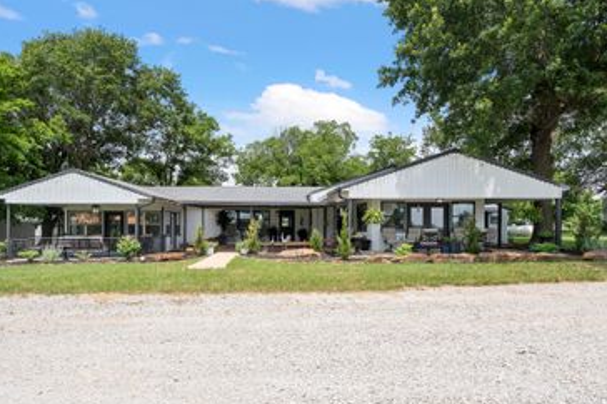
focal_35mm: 22
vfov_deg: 57.0
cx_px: 278
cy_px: 221
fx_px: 371
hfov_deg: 78.5
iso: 200
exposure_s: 1/320
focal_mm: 16
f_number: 8
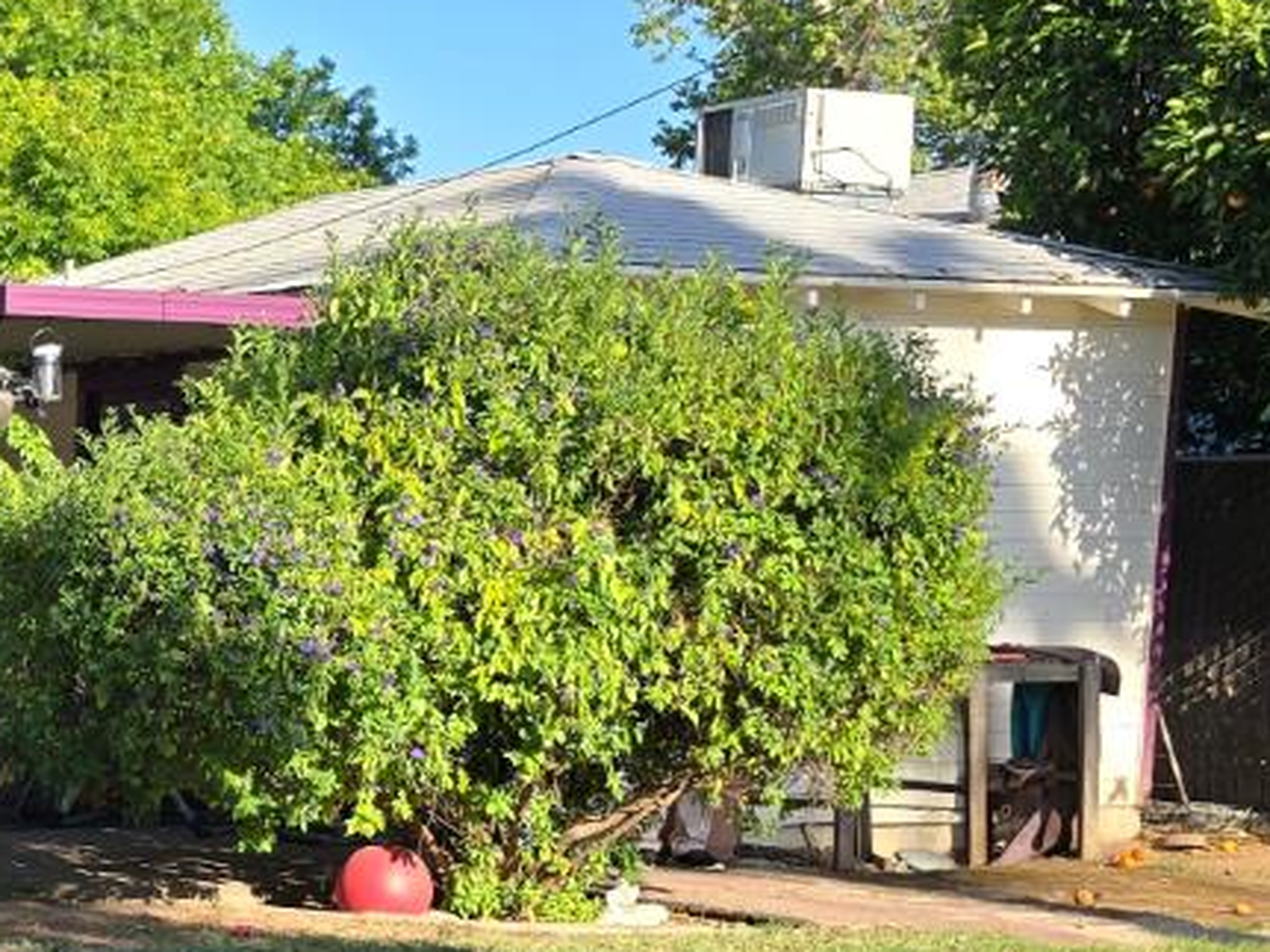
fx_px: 2934
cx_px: -513
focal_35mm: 80
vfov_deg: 18.1
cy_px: 859
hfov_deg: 21.4
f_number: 1.7
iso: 12
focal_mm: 6.3
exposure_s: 1/346
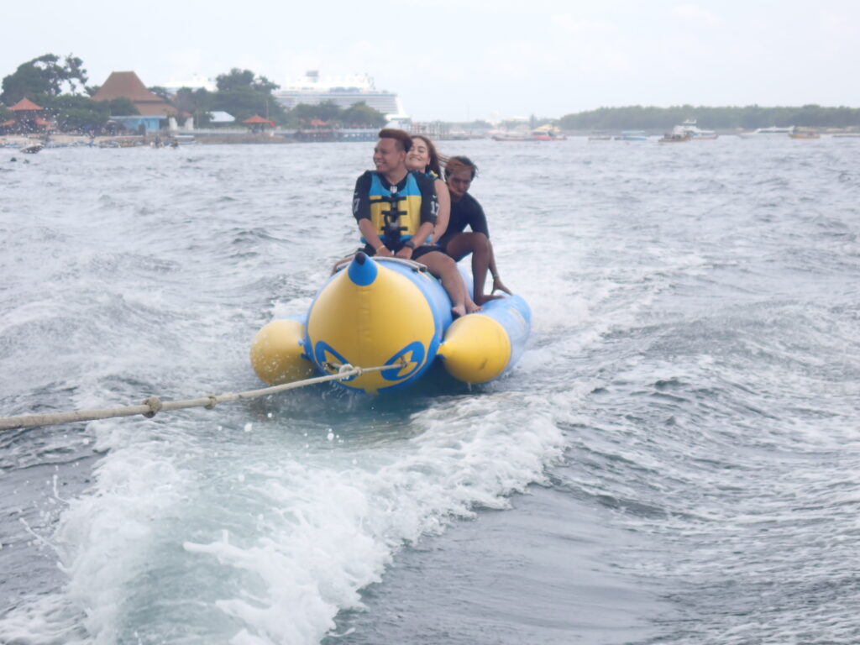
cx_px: 430
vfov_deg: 14.8
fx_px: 2484
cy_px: 322
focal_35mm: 100
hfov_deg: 19.6
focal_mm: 18
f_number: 4.9
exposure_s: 1/320
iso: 100
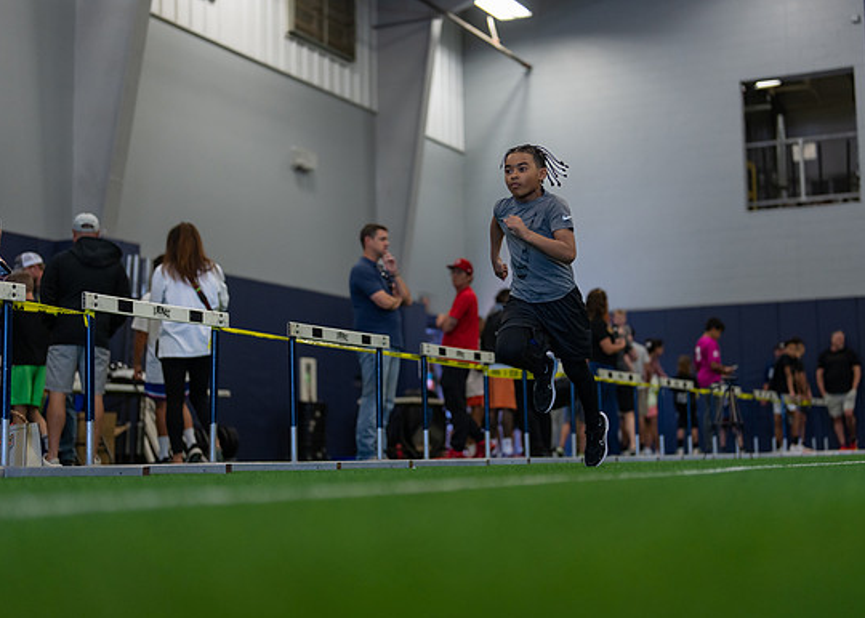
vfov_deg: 24.9
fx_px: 1401
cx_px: 447
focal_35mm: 57
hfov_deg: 34.3
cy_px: 291
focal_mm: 50
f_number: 1.4
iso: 1000
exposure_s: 1/1000
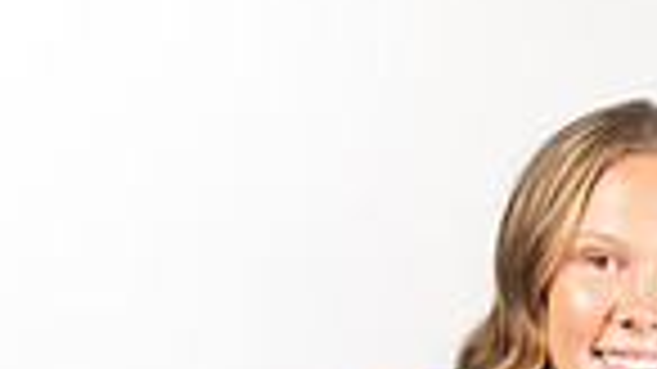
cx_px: 585
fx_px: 3100
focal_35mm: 178
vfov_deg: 6.4
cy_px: 945
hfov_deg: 12.0
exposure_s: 1/500
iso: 200
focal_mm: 55
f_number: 7.1
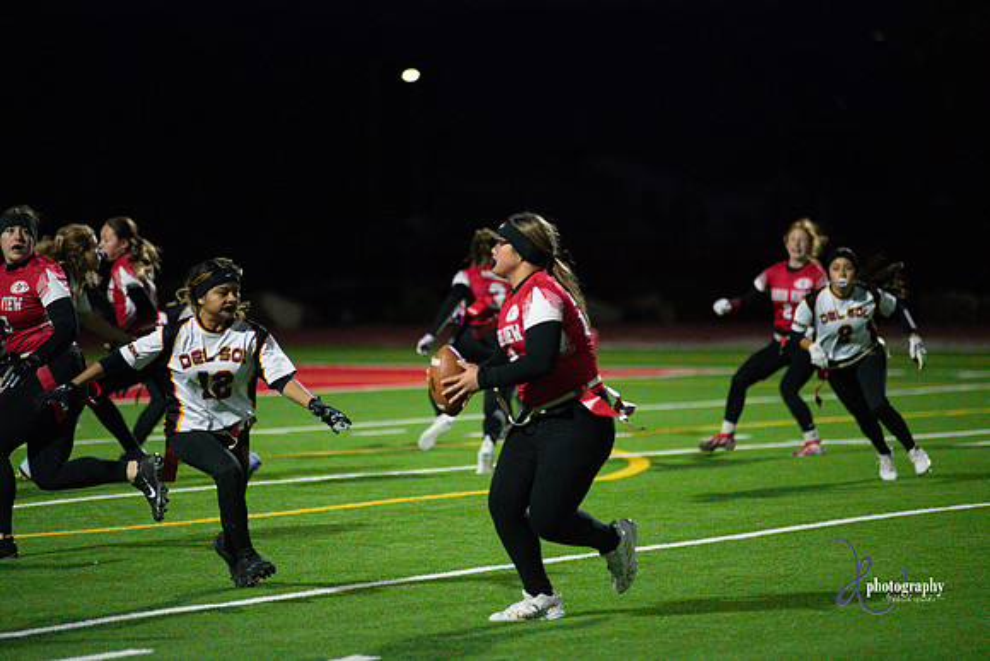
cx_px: 495
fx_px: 5501
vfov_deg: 6.9
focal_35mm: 200
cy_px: 330
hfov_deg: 10.3
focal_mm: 200
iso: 12800
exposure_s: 1/2500
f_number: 2.8
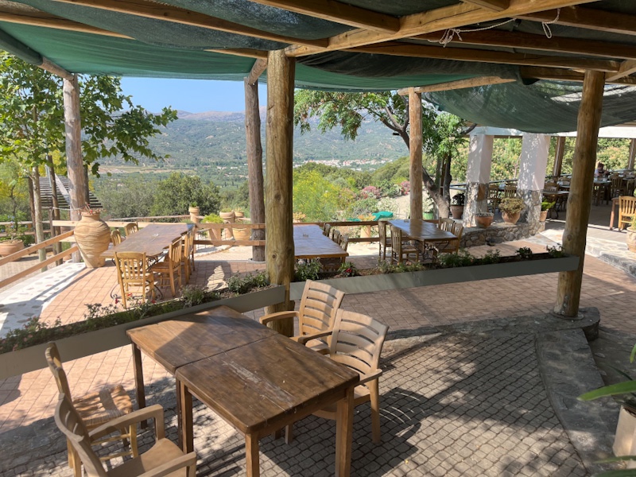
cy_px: 238
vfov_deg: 53.1
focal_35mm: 26
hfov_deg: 67.3
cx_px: 318
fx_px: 478
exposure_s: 1/1150
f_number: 1.6
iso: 50
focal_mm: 5.1
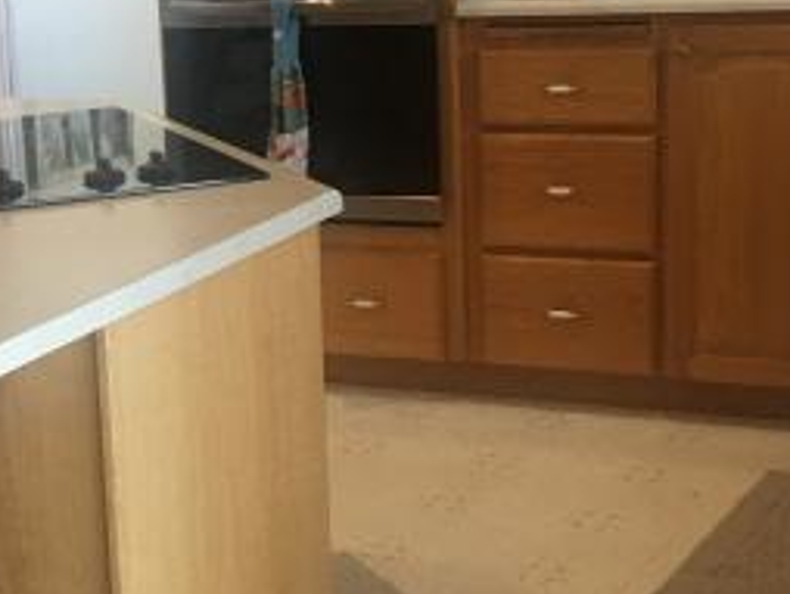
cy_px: 59
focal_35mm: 73
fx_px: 1668
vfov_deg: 19.8
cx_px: -28
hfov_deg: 25.2
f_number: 2.2
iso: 32
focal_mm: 4.15
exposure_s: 1/30
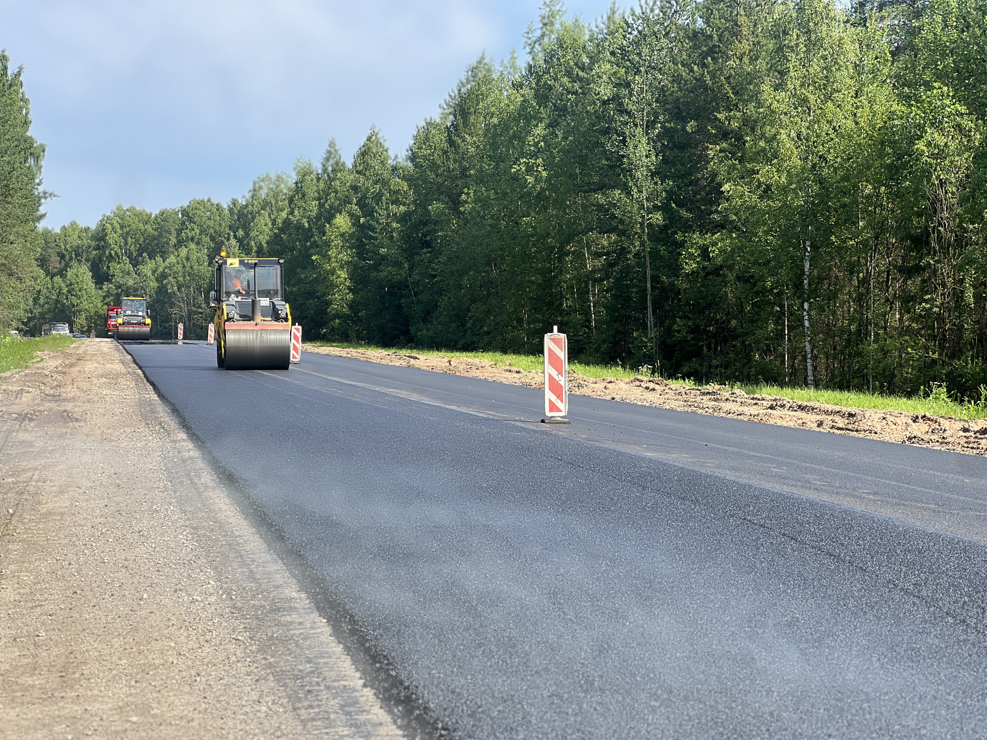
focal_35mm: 77
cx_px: 494
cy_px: 370
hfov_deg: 25.3
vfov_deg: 19.1
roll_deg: -1.2
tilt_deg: -1.0
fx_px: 2195
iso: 25
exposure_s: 1/290
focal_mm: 9
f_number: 2.8
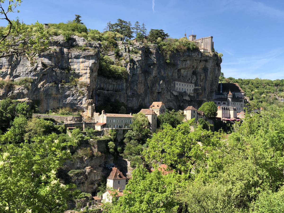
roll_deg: -0.6
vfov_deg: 28.0
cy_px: 106
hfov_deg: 36.8
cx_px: 142
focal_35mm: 52
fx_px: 427
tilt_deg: +3.0
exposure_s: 1/571
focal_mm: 6
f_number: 2.4
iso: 16
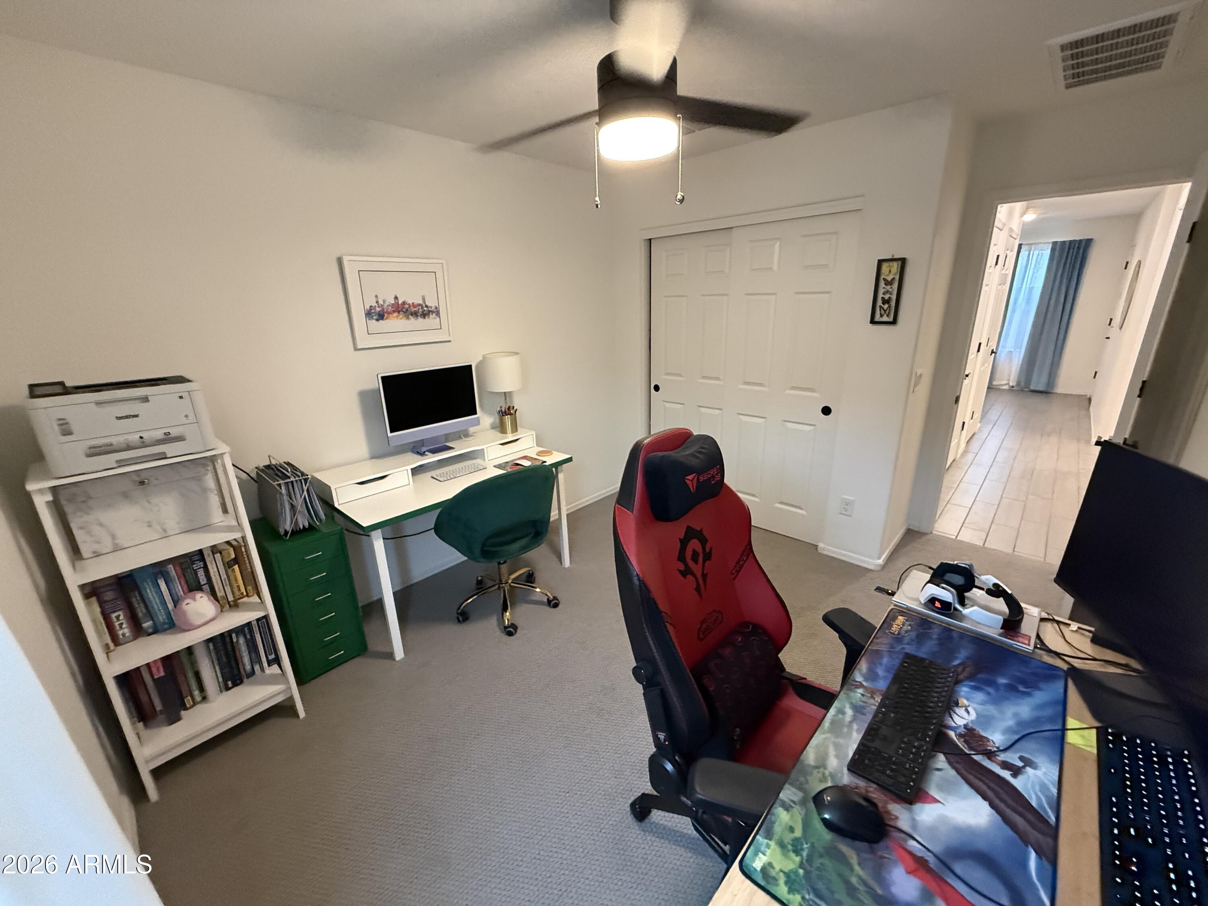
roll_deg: +1.5
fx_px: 489
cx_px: 604
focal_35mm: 14
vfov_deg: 85.7
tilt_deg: -18.3
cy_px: 453
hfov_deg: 102.1
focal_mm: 2.22
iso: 1000
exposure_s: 1/60
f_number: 2.2
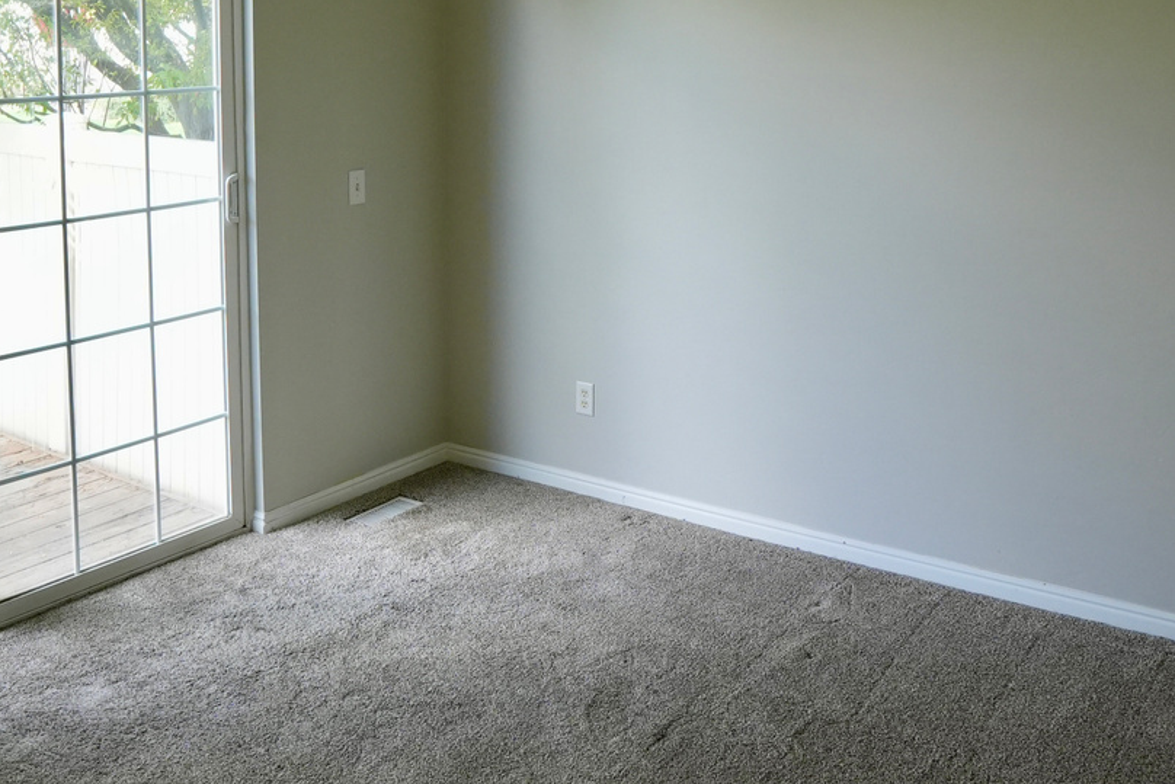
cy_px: 116
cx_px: 665
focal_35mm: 38
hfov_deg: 50.5
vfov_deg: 33.6
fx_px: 1240
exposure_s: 1/160
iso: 500
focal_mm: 10
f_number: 4
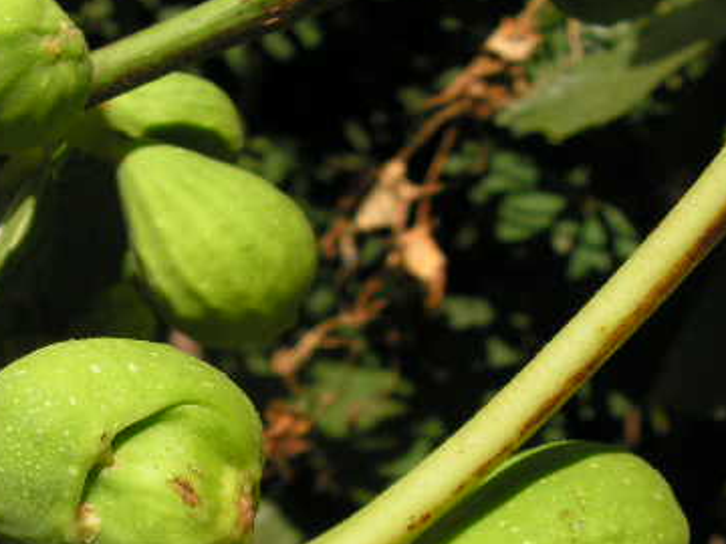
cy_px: 437
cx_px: 230
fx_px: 1342
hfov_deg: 30.0
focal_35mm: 64
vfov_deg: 22.6
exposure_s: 1/800
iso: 64
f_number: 3.2
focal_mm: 6
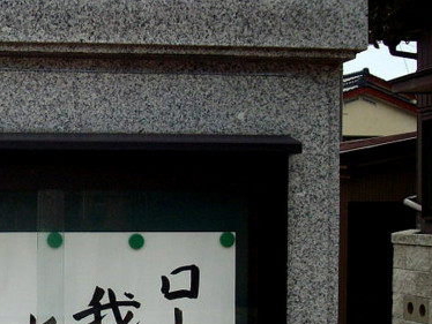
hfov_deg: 22.6
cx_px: 28
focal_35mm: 84
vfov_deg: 17.5
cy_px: 228
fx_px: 1049
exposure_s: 1/160
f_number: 5.6
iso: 80
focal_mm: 6.2
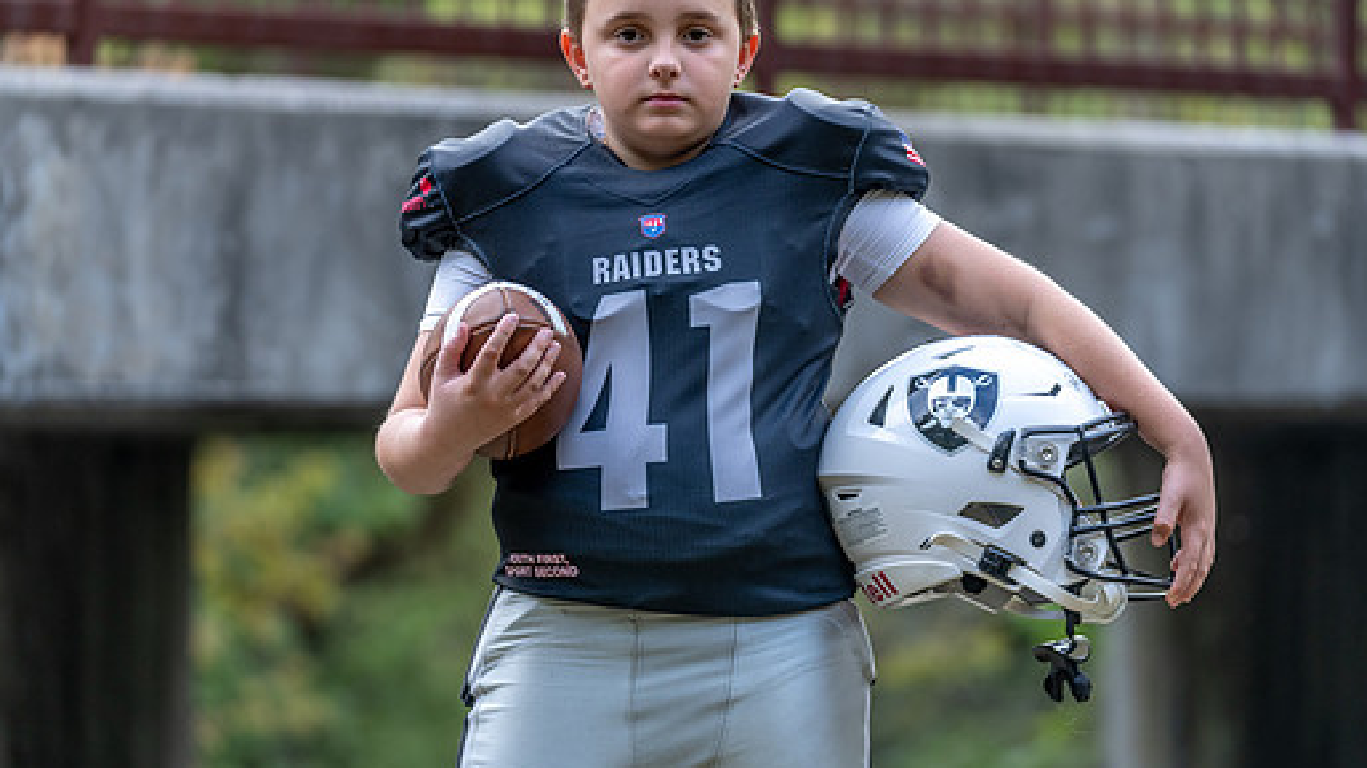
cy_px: 320
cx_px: 713
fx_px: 5799
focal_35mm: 160
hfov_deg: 13.4
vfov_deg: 7.6
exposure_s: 1/320
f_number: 2.8
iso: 400
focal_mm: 129
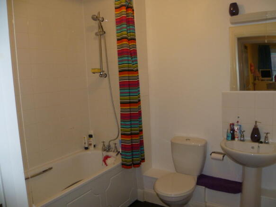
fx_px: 223
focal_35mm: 28
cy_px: 104
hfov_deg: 63.5
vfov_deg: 49.7
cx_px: 138
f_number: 2.8
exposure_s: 1/30
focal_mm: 5
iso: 200
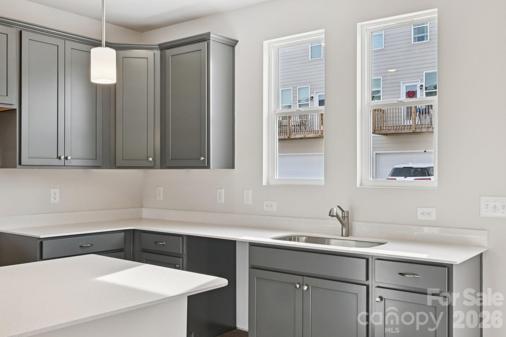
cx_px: 253
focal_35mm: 36
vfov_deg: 36.9
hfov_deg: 53.1
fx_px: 506
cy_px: 168
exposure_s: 1/40
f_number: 8
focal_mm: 24
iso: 320
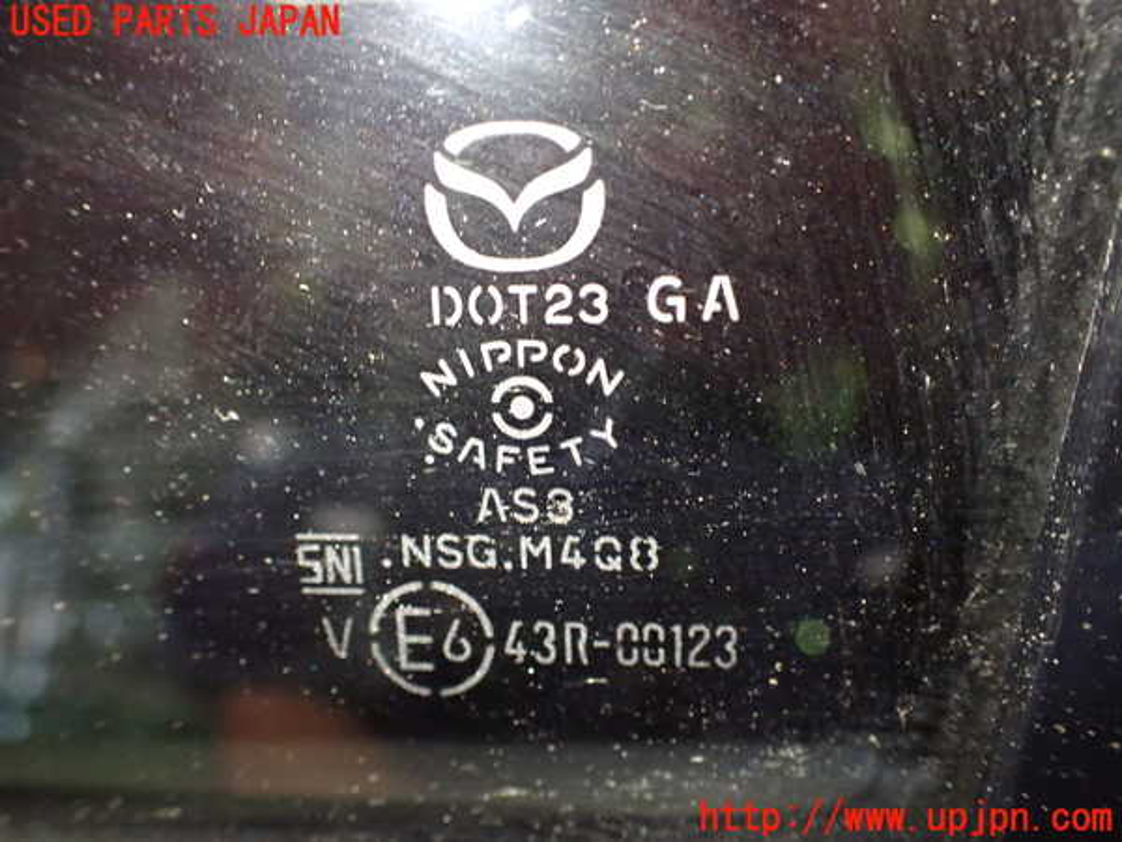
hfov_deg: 60.0
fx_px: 972
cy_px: 421
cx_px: 561
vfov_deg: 46.8
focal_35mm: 30
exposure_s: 1/30
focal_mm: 5.4
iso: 800
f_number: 2.3
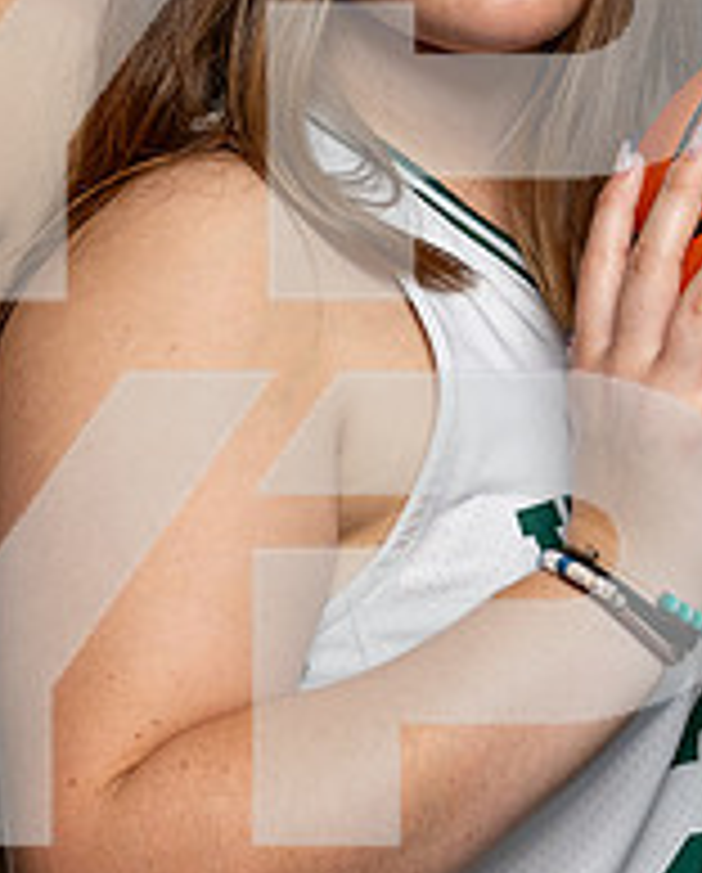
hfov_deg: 13.8
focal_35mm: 112
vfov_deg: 16.9
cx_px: 180
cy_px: 65
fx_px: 2900
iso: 800
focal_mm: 40
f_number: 8
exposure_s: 1/250
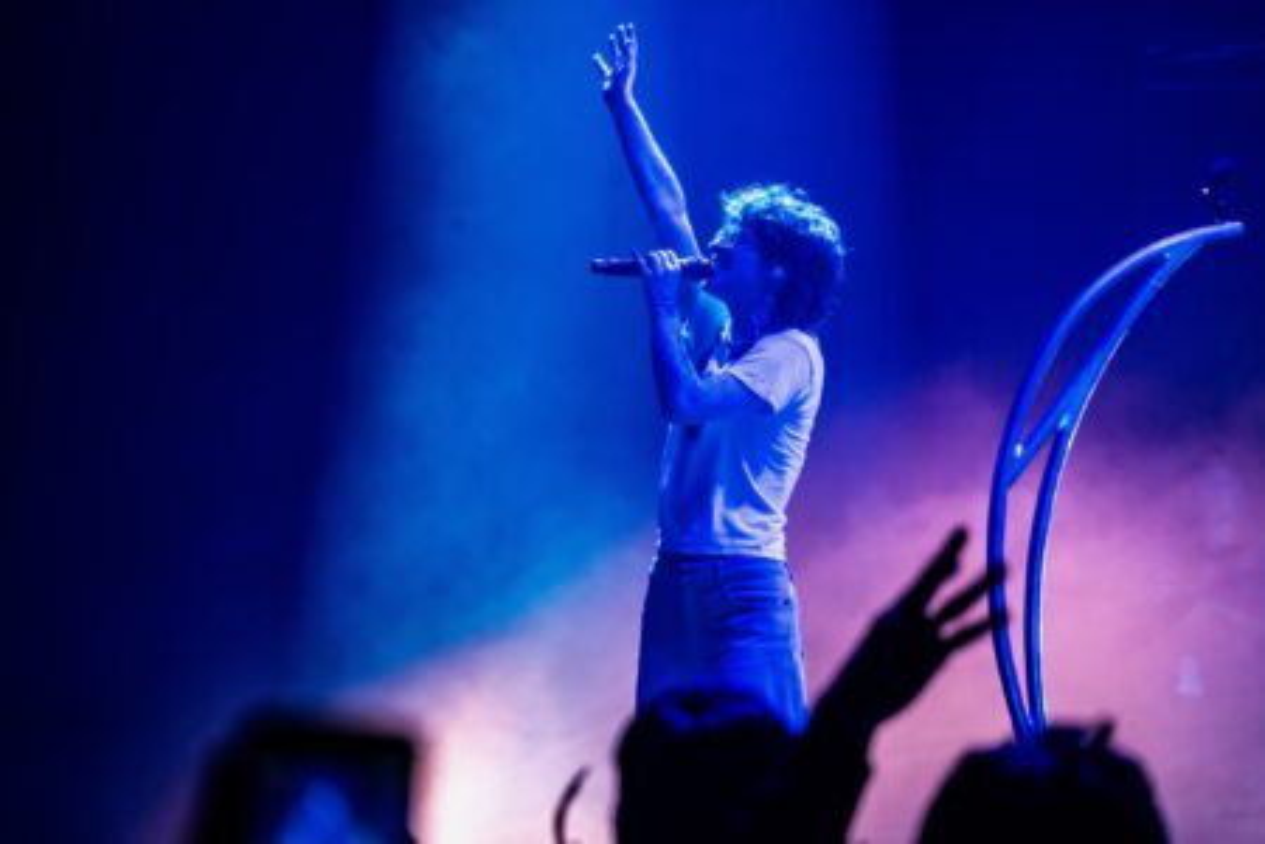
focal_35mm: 200
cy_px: 422
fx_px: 7027
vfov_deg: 6.9
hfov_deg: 10.3
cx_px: 632
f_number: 6.7
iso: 4000
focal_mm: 200
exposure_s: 1/200
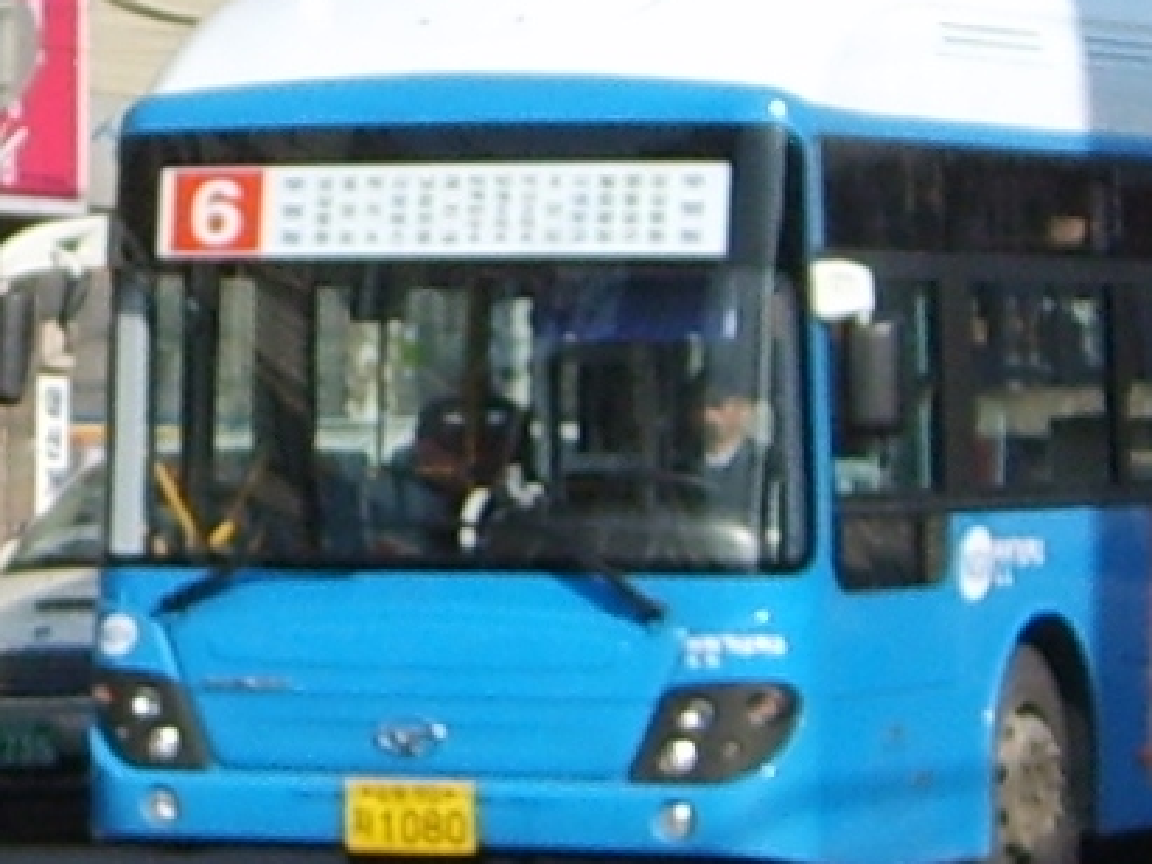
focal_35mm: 63
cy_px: 288
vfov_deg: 23.2
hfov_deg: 30.4
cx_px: 813
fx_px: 2096
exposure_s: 1/1000
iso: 50
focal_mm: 5.8
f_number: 2.8
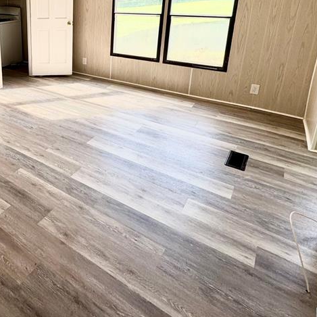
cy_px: 70
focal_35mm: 27
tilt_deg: -16.5
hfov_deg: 52.6
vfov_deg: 55.5
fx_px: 280
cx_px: 37
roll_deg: +2.0
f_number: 2.2
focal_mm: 2.22
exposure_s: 1/192
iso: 40
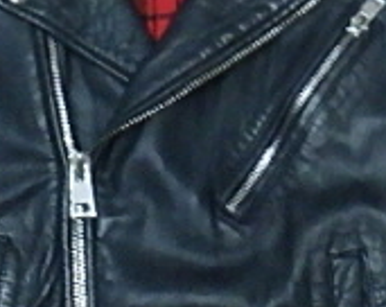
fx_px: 2485
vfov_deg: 7.1
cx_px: 97
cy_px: 282
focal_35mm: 218
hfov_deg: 8.9
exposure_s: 1/60
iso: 640
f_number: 3.8
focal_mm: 6.1
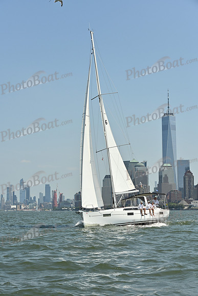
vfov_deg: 28.8
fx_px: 577
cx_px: 99
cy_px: 148
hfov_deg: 19.5
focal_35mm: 70
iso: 320
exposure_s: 1/1250
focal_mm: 70
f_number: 8
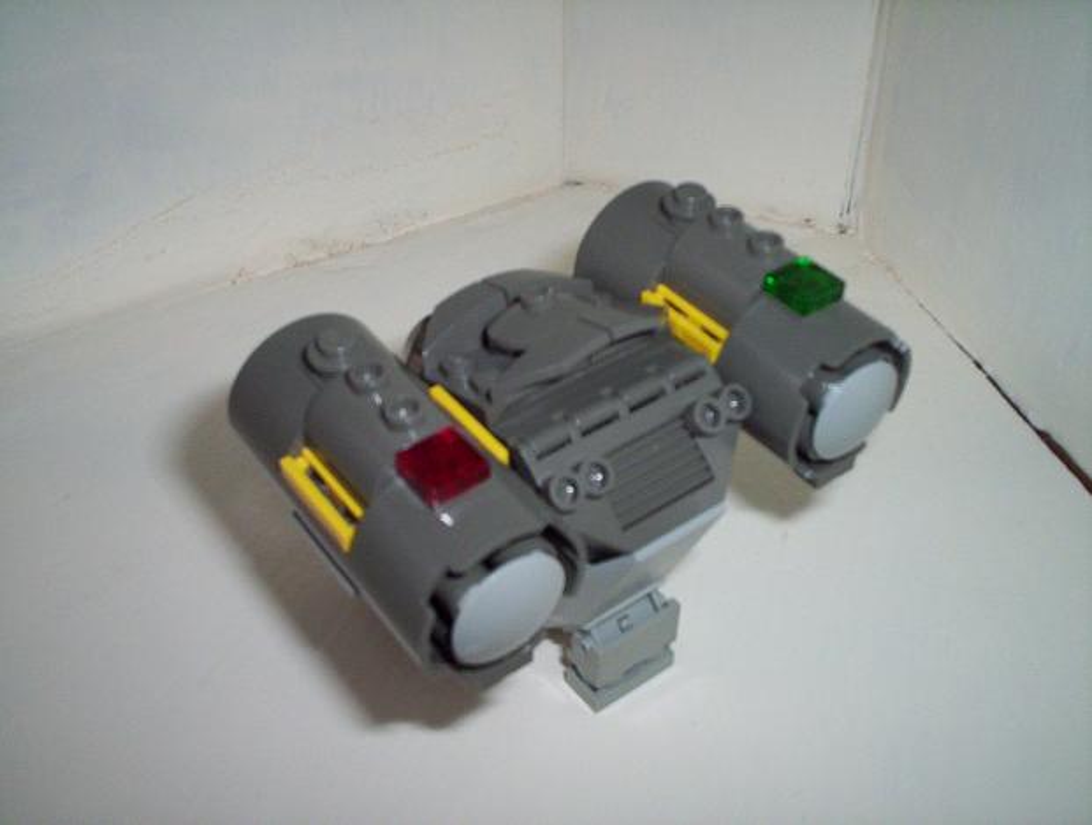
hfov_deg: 48.9
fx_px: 1202
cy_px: 412
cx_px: 546
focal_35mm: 38
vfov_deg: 37.9
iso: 140
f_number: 4.5
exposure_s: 1/60
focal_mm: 4.99
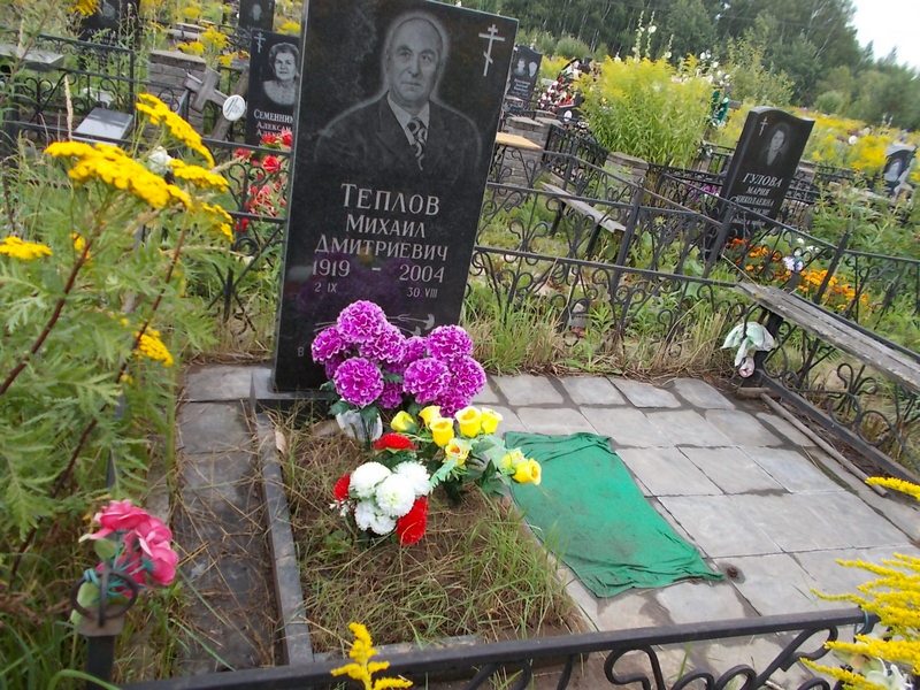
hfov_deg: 67.3
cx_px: 460
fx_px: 691
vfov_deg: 53.1
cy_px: 345
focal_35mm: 26
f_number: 3.2
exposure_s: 1/160
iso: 80
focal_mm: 4.6
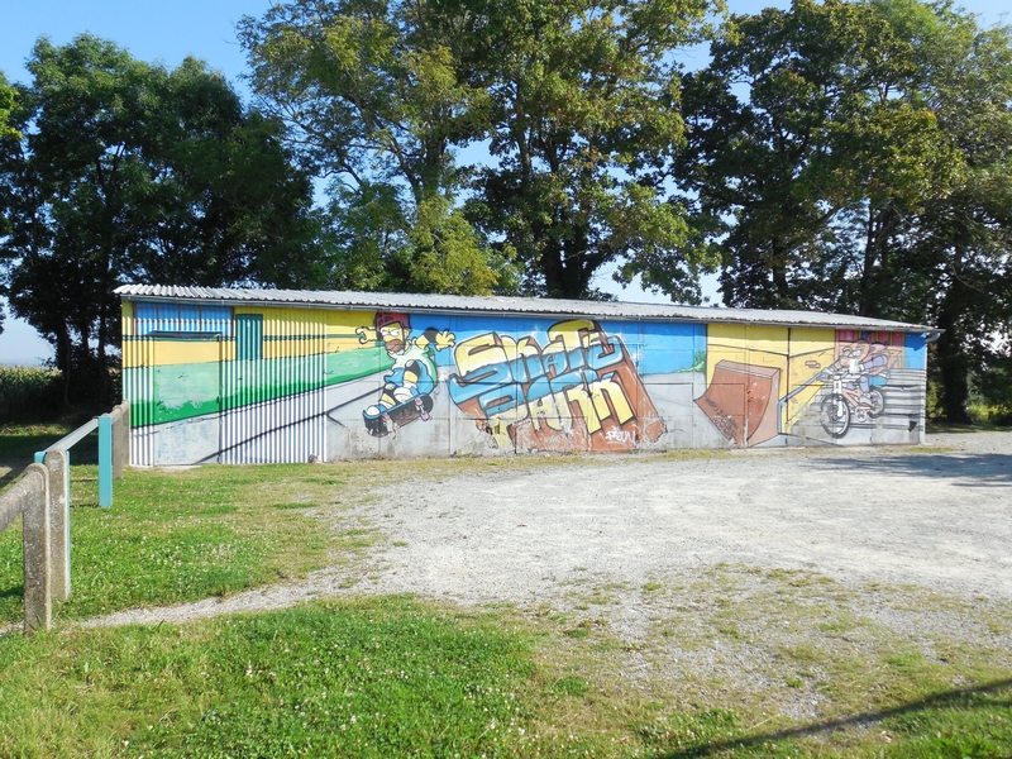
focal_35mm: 30
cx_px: 506
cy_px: 380
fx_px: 877
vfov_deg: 46.8
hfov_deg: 60.0
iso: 125
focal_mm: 5.3
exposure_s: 1/640
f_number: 3.8
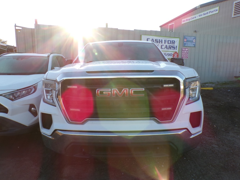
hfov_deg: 69.4
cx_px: 120
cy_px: 93
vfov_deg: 54.9
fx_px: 173
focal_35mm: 25
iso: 100
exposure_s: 1/210
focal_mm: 4.3
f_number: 4.4
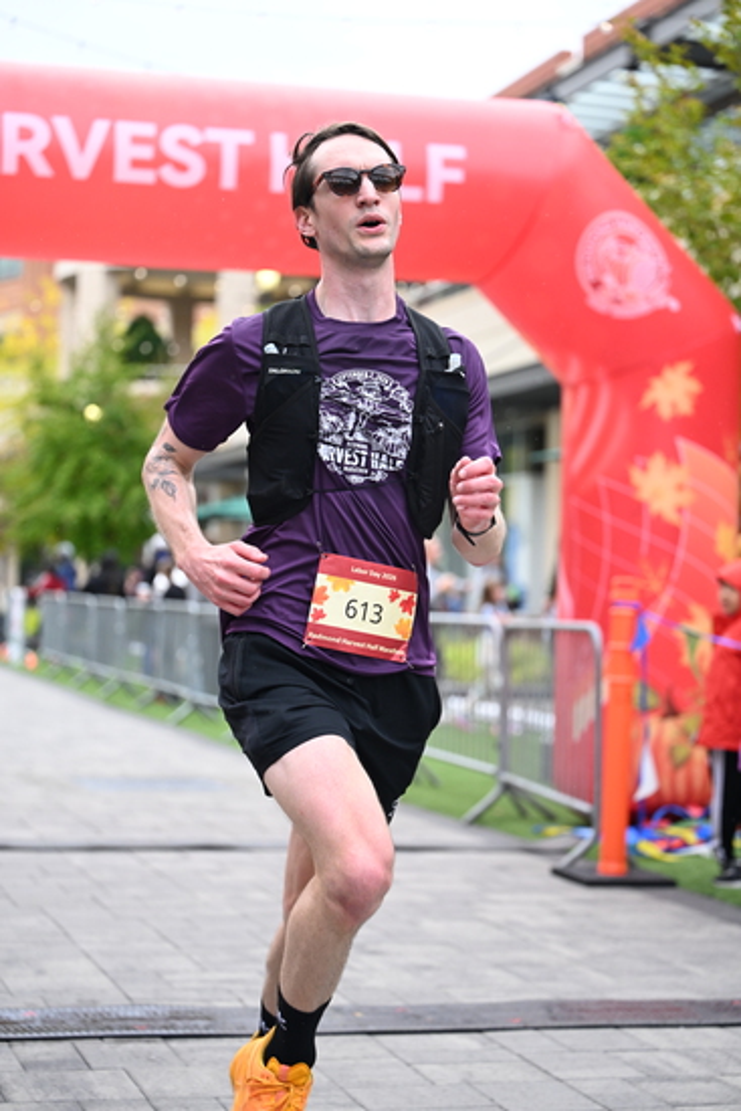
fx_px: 2160
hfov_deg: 19.5
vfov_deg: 28.8
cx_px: 370
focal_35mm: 70
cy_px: 556
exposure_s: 1/1600
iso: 1250
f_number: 2.8
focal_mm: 70
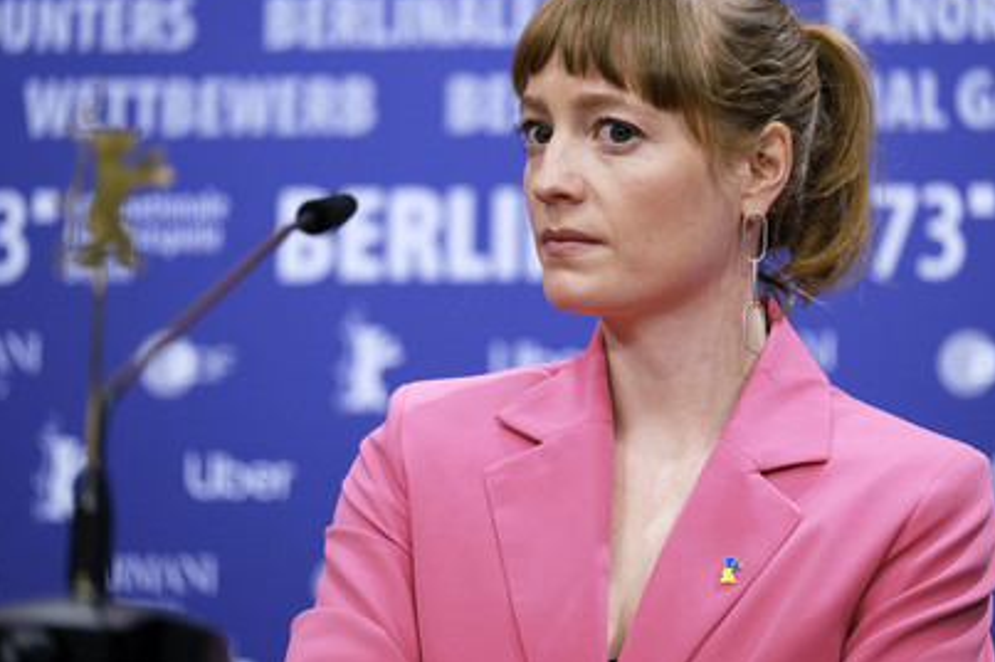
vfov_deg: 5.8
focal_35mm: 235
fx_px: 6490
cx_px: 547
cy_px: 296
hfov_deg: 8.8
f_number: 2.8
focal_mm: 140
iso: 1250
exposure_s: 1/350
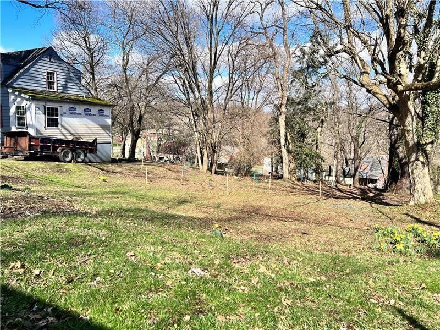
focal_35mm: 26
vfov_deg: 53.1
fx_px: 330
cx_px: 220
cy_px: 165
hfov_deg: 67.3
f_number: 1.5
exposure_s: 1/2695
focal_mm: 5.7
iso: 50
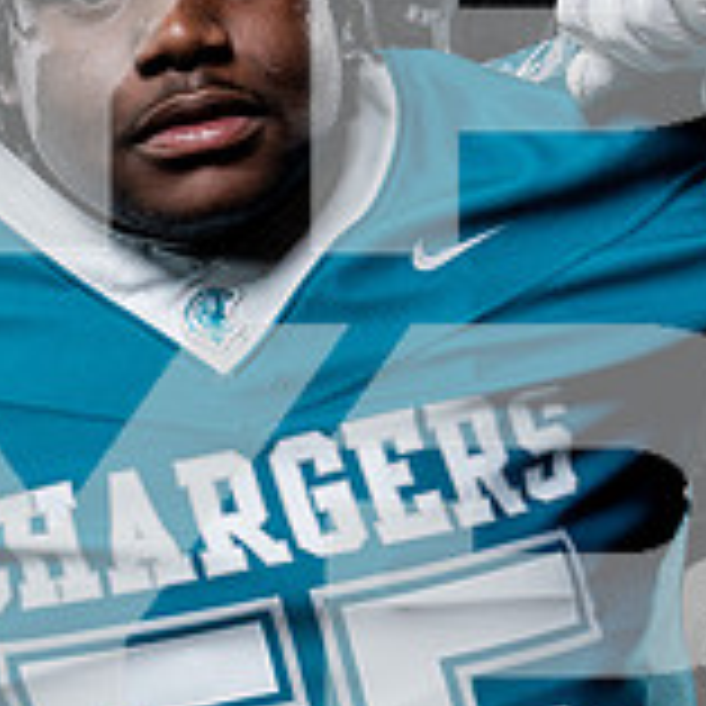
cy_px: 564
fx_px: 4130
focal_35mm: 179
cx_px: 238
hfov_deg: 9.8
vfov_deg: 9.7
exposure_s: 1/250
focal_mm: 57
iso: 640
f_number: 9
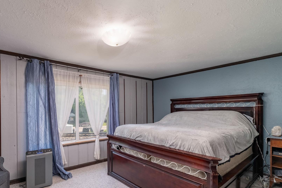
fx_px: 149
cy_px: 111
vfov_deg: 64.1
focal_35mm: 19
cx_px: 107
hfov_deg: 85.3
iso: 640
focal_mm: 10
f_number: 6.4
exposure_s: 1/125
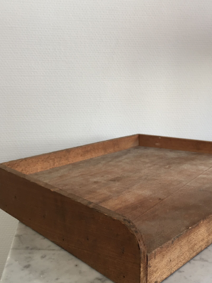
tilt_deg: -8.1
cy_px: 122
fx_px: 359
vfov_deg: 42.8
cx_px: 136
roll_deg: -0.3
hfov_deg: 32.7
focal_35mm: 44
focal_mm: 4.15
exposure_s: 1/50
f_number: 2.2
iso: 40
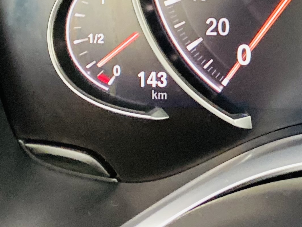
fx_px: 864
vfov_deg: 14.2
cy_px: -91
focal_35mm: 99
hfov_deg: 17.1
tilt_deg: -22.0
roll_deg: -0.5
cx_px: 501
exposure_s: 1/25
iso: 500
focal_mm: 4.25
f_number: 1.8
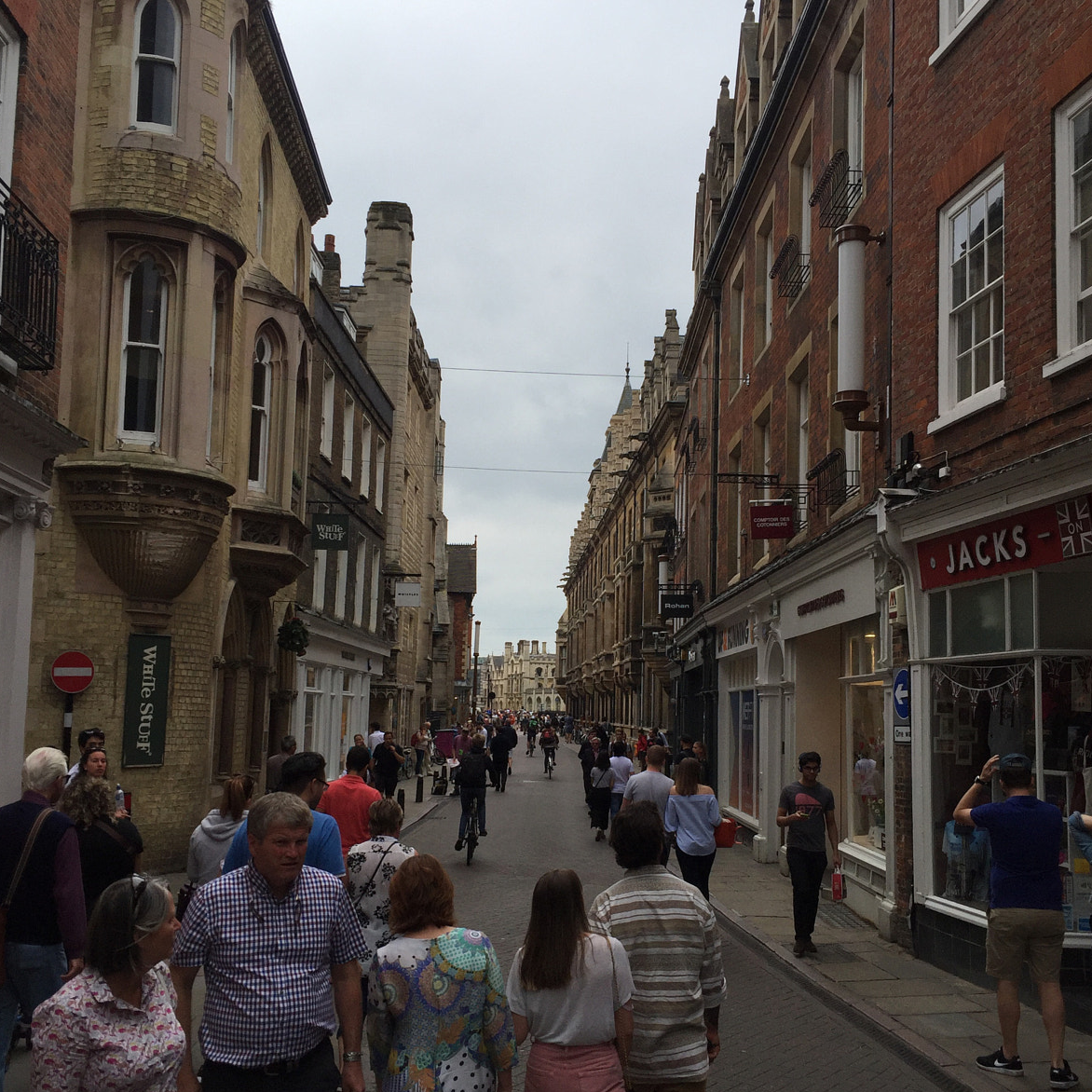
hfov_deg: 47.2
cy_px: 596
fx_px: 1249
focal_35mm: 35
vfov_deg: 47.2
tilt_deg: +6.4
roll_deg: -1.2
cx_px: 539
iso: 32
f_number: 2.2
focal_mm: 4.15
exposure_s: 1/989
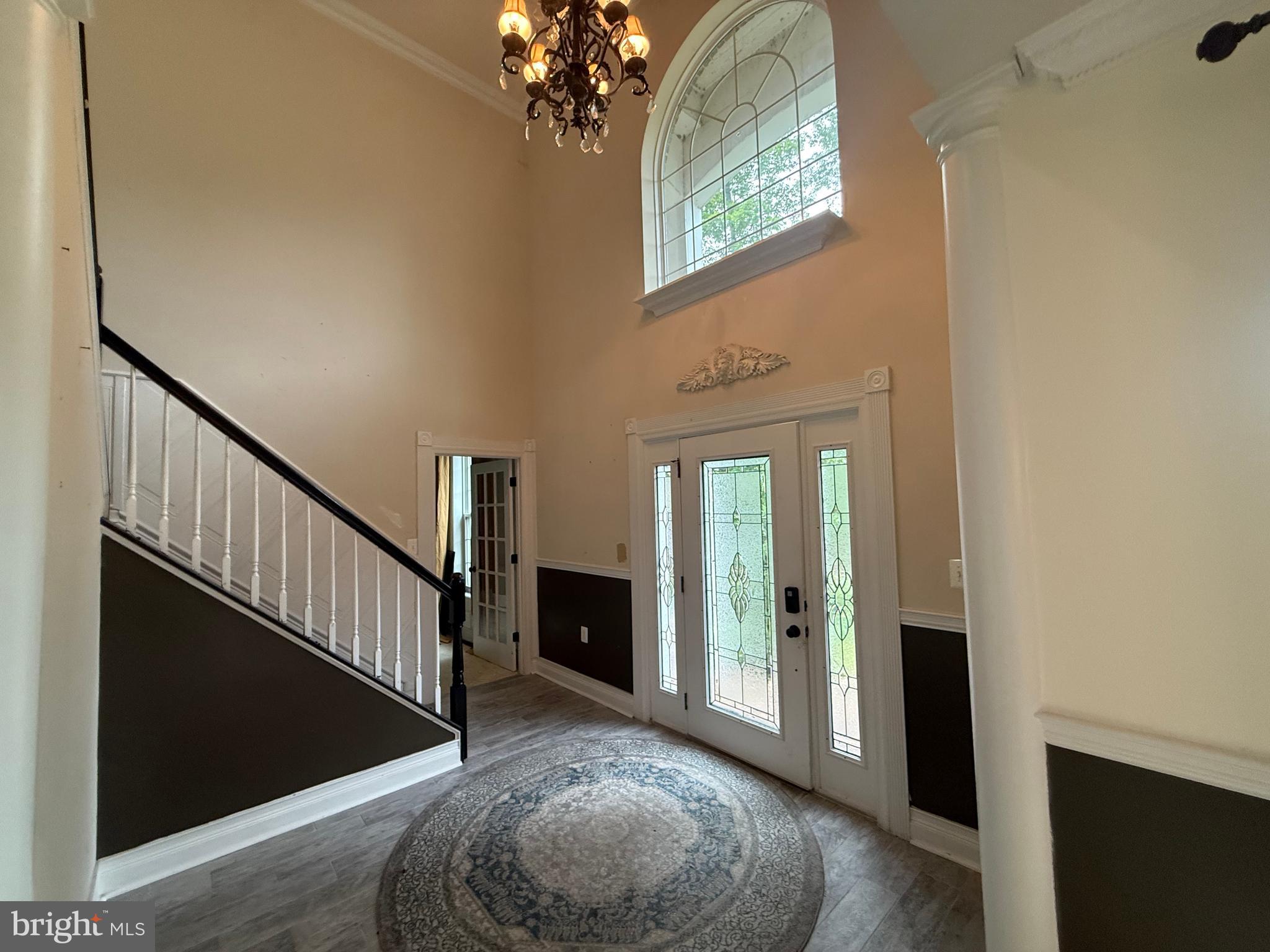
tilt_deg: +1.7
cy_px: 476
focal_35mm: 14
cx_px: 635
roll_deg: +0.9
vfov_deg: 85.7
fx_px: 514
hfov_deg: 102.1
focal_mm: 2.22
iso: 250
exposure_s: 1/60
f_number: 2.2
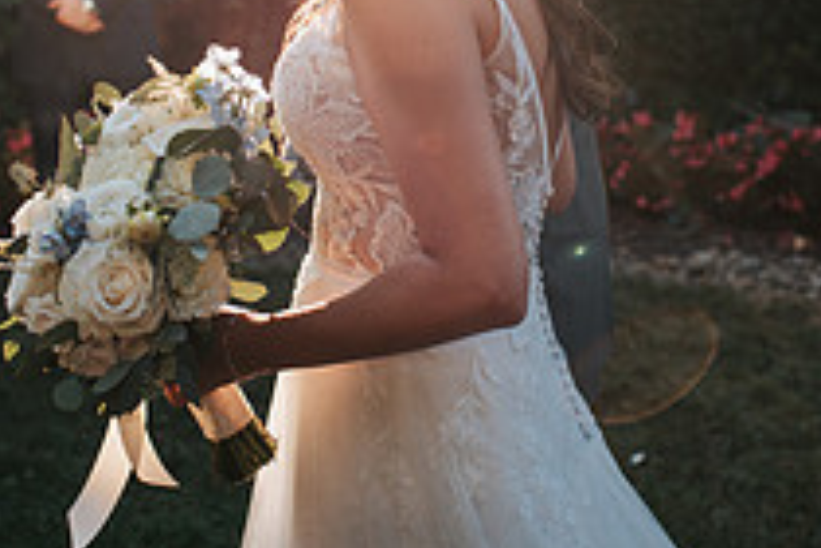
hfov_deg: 27.0
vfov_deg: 17.9
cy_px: 39
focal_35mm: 75
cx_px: 473
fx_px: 1710
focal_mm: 35
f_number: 3.2
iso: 280
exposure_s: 1/1000
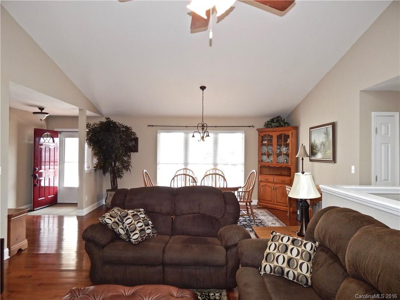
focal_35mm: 23
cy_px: 150
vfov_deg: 58.9
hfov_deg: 73.9
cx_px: 200
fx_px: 266
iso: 180
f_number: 3
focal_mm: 4
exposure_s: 1/30
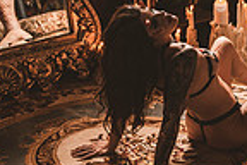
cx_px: 285
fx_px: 775
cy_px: -4
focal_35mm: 113
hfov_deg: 17.4
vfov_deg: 12.0
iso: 800
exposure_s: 1/125
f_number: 2.8
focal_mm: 28
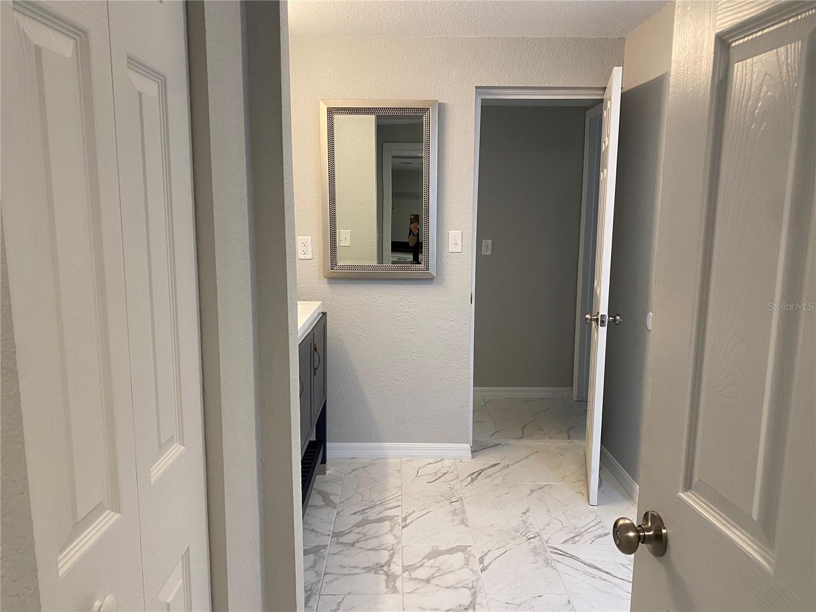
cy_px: 306
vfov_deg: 53.1
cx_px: 408
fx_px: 613
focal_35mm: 26
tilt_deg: -8.7
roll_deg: -0.6
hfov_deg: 67.3
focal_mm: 4.25
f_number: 1.8
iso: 80
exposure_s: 1/60
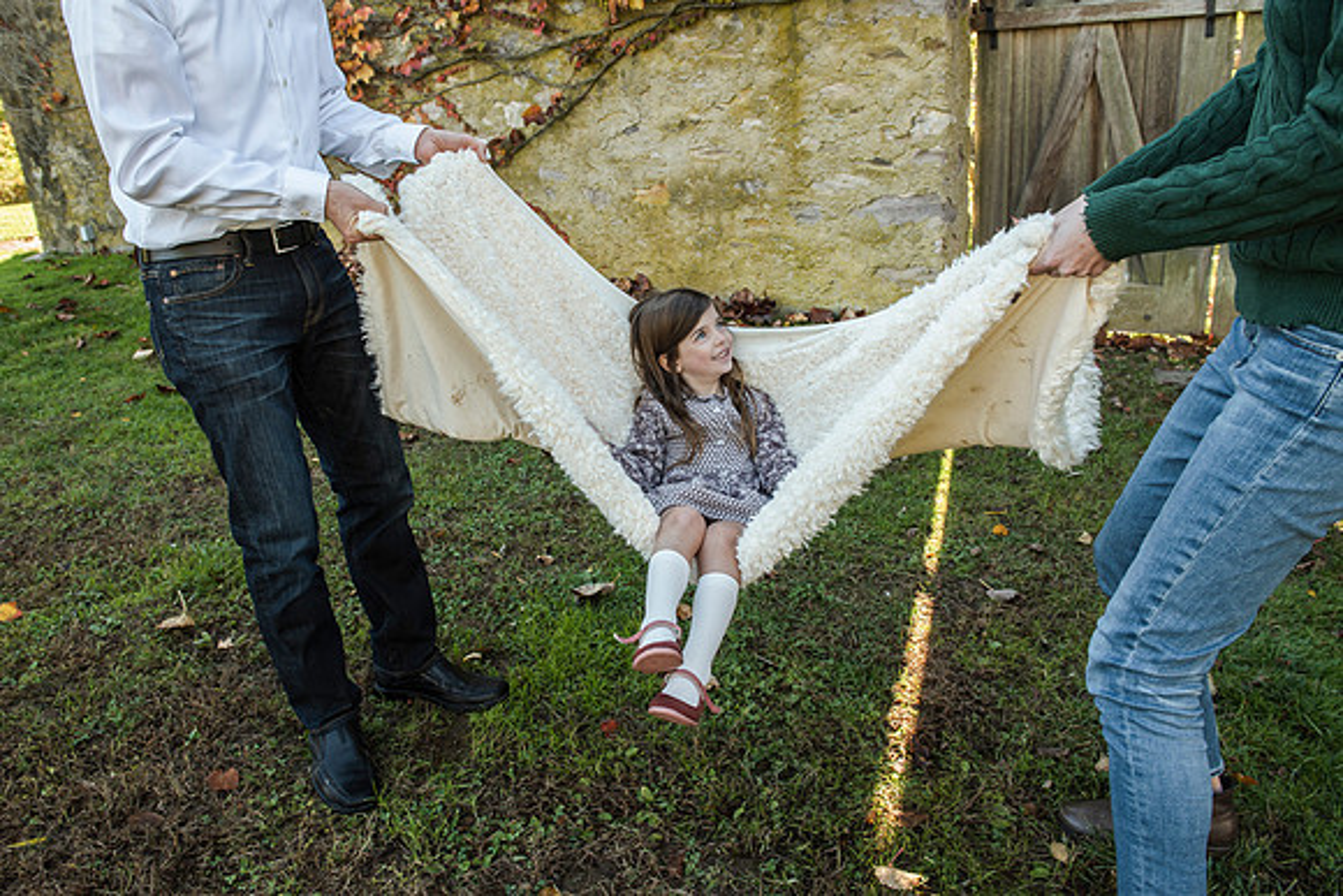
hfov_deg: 70.9
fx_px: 942
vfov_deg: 50.8
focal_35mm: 25
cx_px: 636
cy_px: 425
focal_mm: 24
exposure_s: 1/200
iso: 640
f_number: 5.6
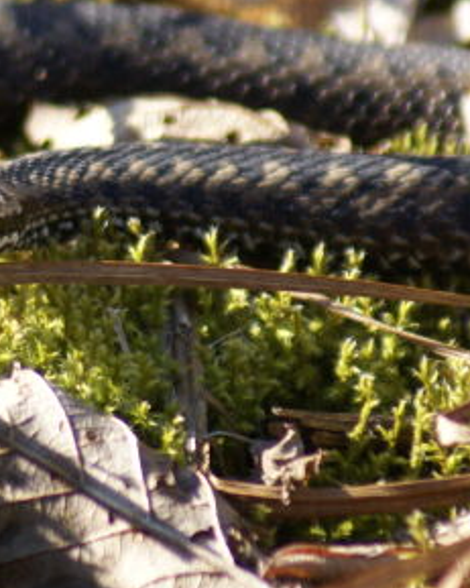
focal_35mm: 1171
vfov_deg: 1.7
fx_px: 20372
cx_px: -16
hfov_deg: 1.3
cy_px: 195
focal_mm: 300
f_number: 5.6
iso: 400
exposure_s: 1/500
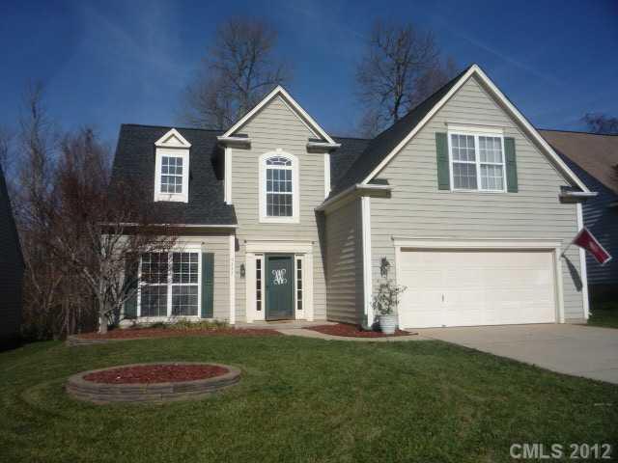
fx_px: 536
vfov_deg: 46.8
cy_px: 232
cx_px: 309
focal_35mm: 30
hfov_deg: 60.0
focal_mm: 5.2
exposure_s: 1/800
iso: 100
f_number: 5.6
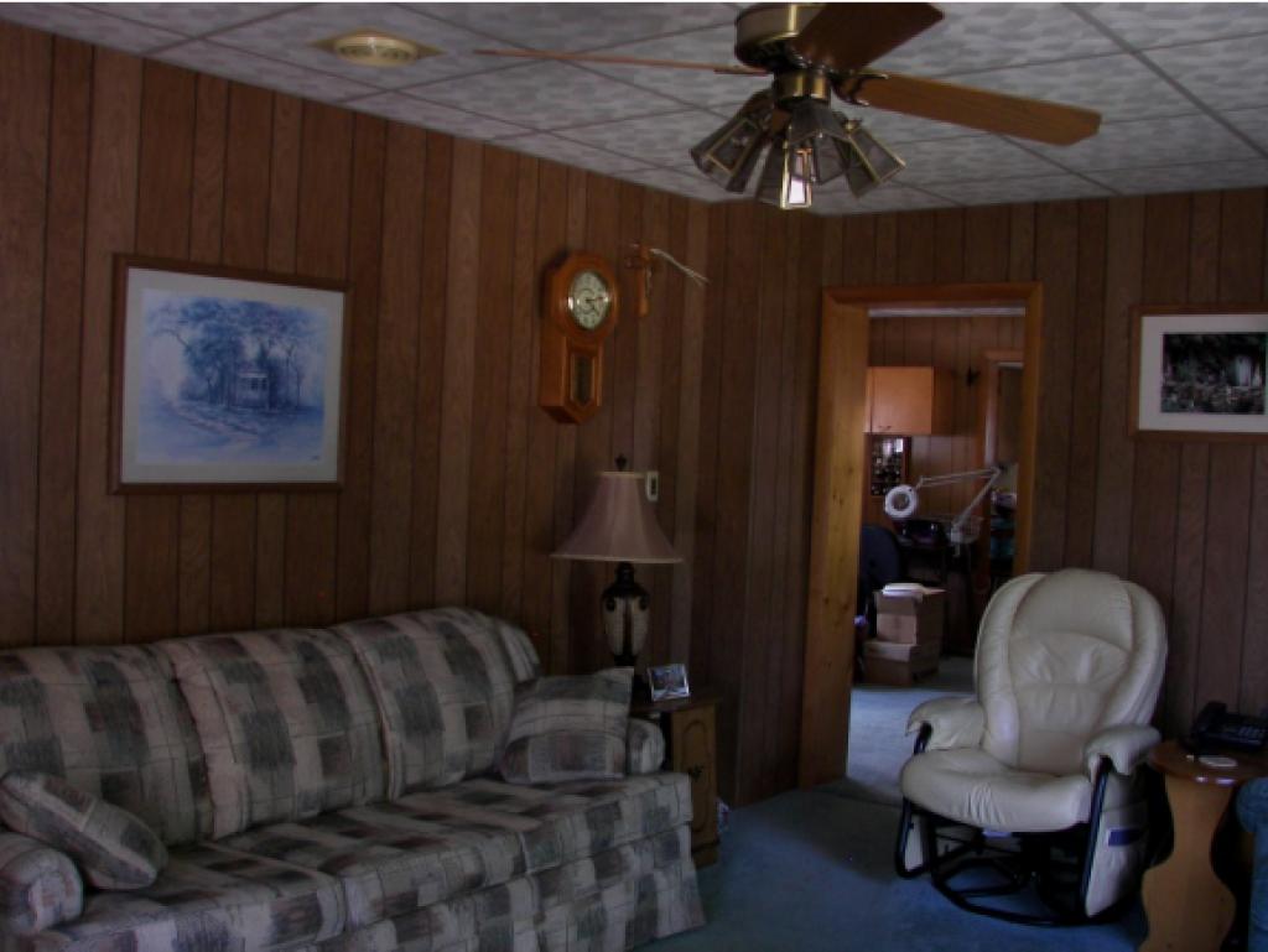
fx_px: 1319
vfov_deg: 39.7
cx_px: 634
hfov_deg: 51.3
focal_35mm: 36
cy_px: 476
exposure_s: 1/30
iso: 100
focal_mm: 6
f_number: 2.8
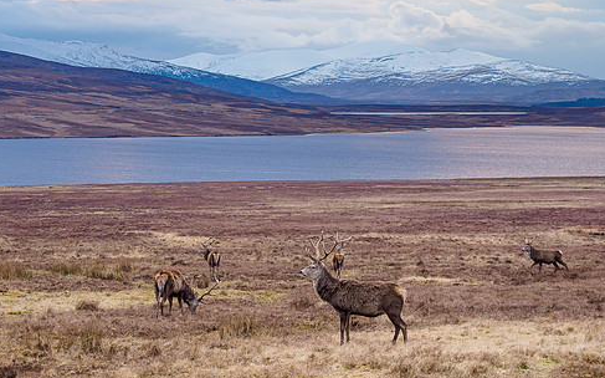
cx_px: 313
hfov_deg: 20.6
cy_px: 213
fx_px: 1665
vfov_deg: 12.9
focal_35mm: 101
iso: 500
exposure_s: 1/320
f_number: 2.8
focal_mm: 40
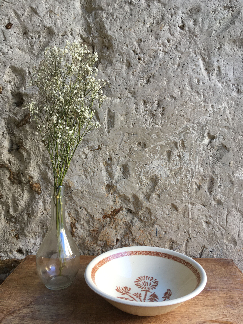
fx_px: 271
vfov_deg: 61.7
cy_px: 162
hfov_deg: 48.2
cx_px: 122
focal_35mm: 29
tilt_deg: -4.3
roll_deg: -0.8
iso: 32
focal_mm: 4.15
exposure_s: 1/50
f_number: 2.2
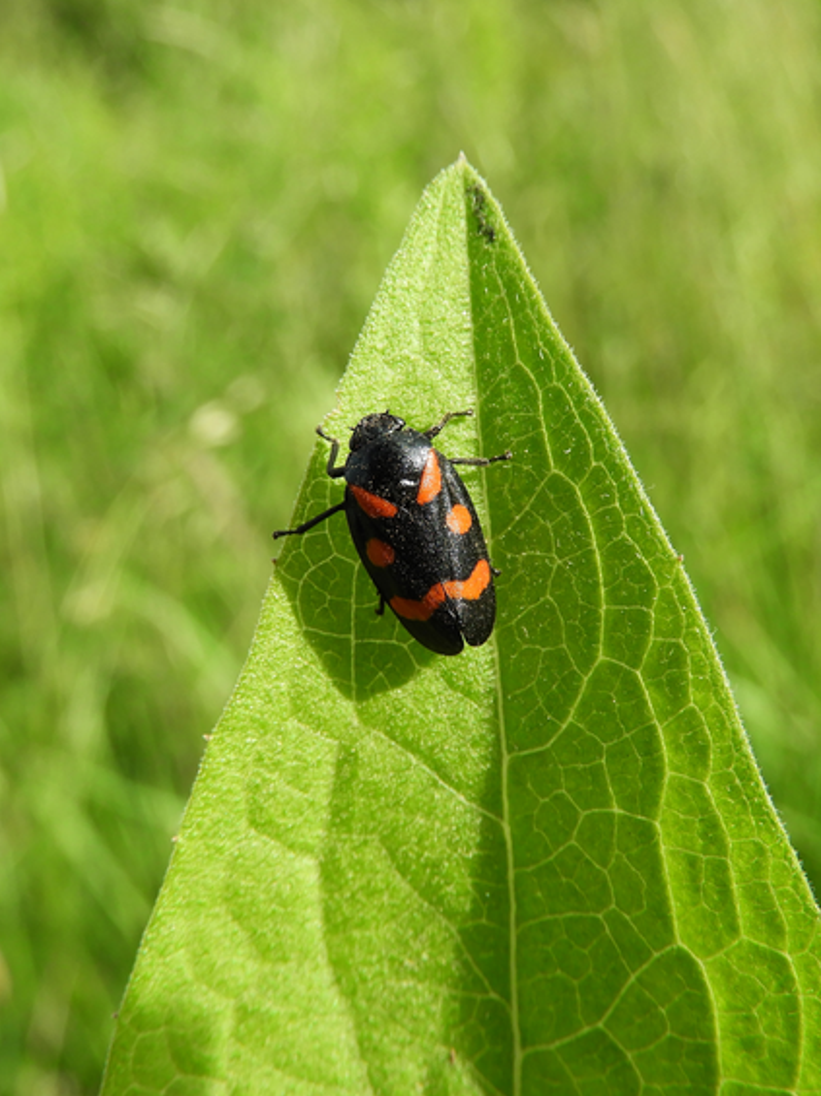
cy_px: 518
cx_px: 405
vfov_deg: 54.0
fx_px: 1076
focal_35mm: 34
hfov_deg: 41.7
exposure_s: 1/500
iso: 100
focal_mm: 5.4
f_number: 3.5
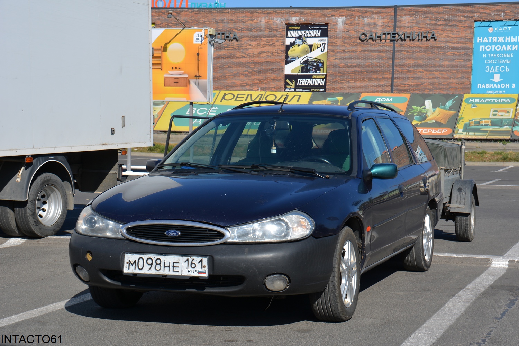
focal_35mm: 66
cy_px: 173
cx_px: 260
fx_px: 951
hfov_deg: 30.5
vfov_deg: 20.6
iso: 100
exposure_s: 1/320
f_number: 9
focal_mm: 44
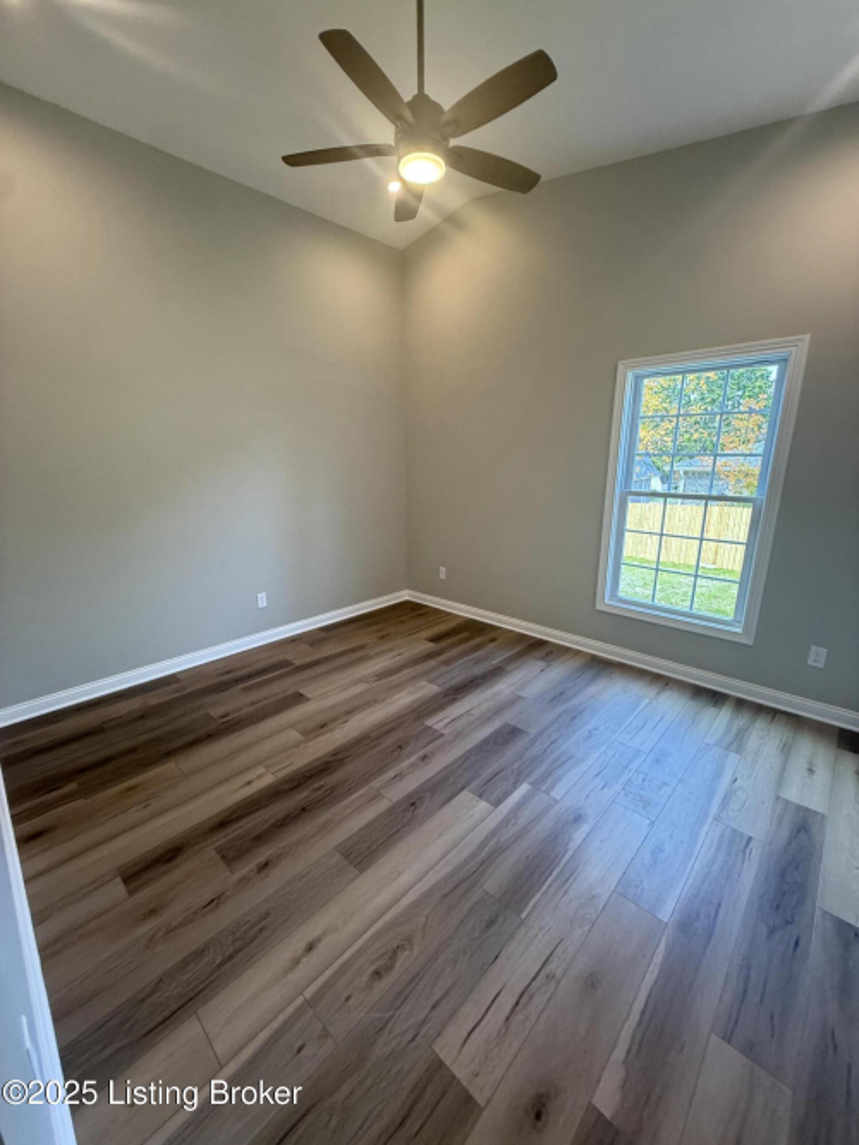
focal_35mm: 14
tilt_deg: -13.4
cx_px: 430
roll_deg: +0.1
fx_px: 463
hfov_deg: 85.7
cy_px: 572
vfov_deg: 102.1
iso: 250
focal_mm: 2.22
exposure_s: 1/120
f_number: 2.2
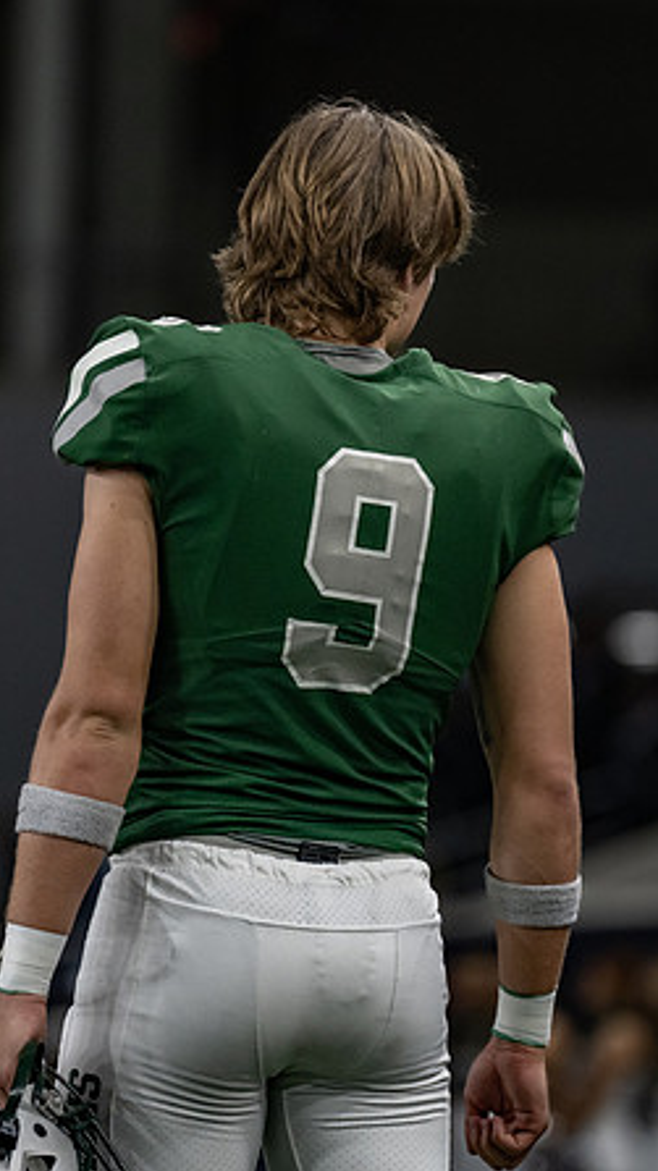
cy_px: 556
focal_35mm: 334
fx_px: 10374
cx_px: 347
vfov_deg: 6.5
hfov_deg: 3.6
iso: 3200
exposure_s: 1/1000
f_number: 2.8
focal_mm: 200
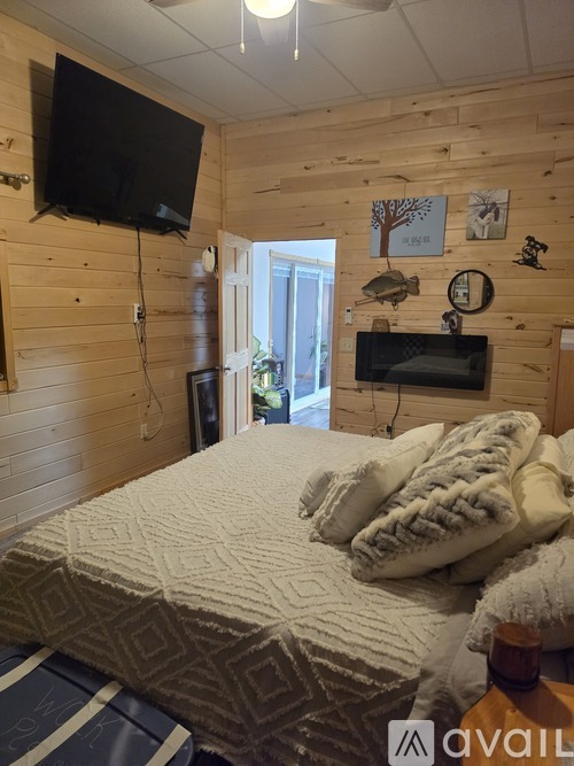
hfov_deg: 58.9
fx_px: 509
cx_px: 287
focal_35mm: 23
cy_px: 383
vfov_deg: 73.9
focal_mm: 6.5
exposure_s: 1/120
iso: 640
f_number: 1.4
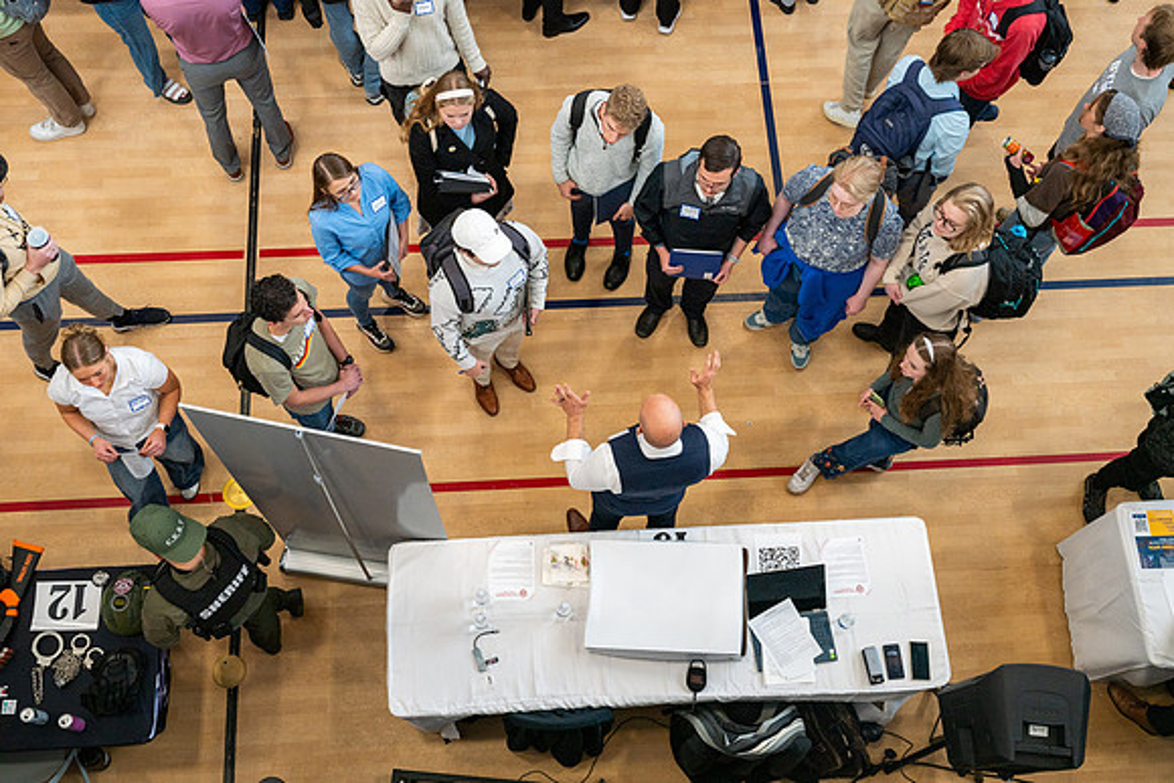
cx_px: 587
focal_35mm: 36
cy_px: 392
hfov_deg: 53.1
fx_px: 1174
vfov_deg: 36.9
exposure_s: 1/125
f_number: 7.1
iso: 400
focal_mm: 36
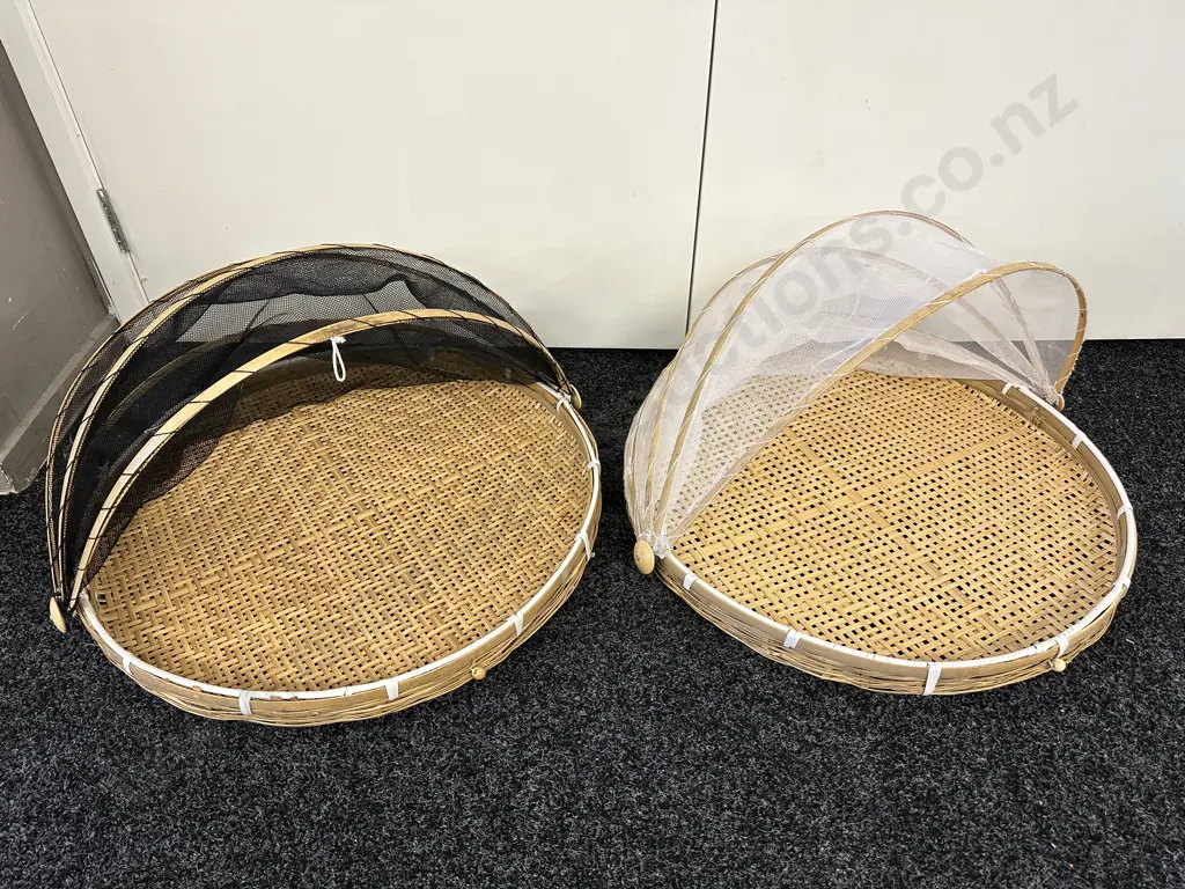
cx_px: 592
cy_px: 444
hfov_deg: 71.6
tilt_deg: -41.5
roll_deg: +0.2
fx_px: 822
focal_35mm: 24
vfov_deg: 56.8
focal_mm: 6.86
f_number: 1.78
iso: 160
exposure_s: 1/100
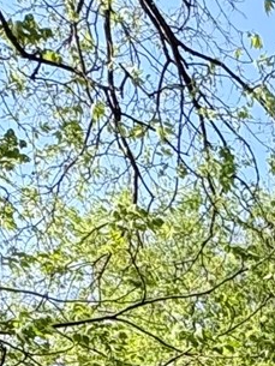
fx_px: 995
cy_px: 644
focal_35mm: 94
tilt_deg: -0.9
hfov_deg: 12.6
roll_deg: +0.9
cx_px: 636
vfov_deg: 17.3
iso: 40
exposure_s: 1/804
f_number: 2.2
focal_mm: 2.22
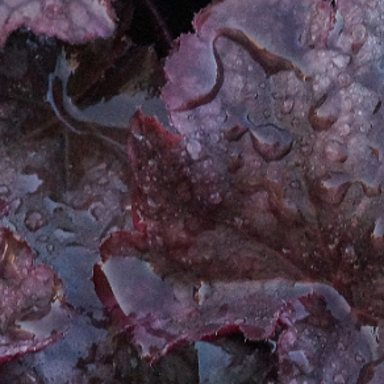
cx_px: 410
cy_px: 288
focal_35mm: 524
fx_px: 6576
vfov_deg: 3.3
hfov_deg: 3.3
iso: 3200
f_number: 14
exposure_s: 1/80
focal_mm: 100
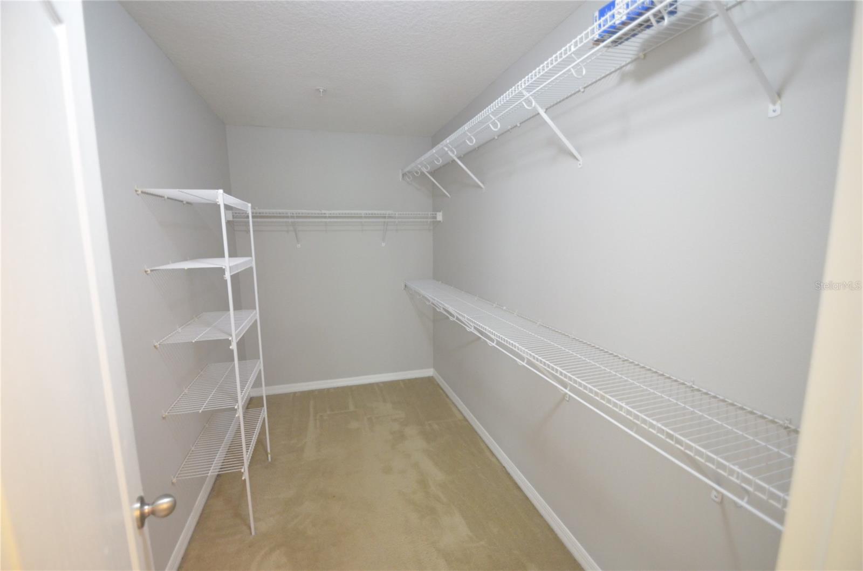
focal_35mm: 15
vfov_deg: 77.0
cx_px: 432
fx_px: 359
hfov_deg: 100.5
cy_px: 286
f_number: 3.5
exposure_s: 1/30
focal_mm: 10
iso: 2500
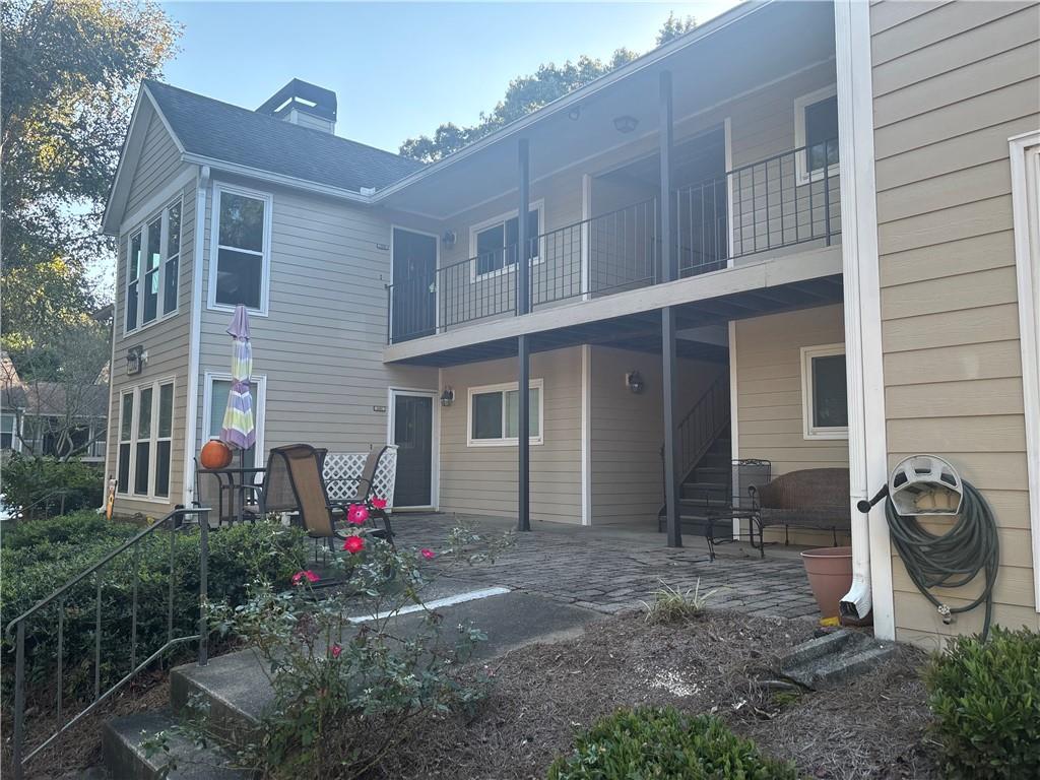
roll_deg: -0.8
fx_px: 781
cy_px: 390
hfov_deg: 67.3
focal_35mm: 26
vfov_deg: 53.1
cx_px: 520
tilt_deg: +6.0
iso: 50
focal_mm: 5.96
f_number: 1.6
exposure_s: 1/387
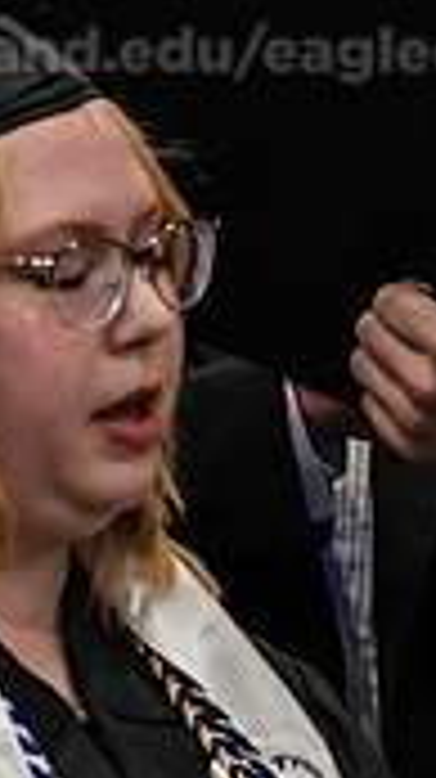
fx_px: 14484
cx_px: -512
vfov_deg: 3.1
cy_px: 146
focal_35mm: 703
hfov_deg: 1.7
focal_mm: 200
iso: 4000
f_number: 5
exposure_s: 1/200
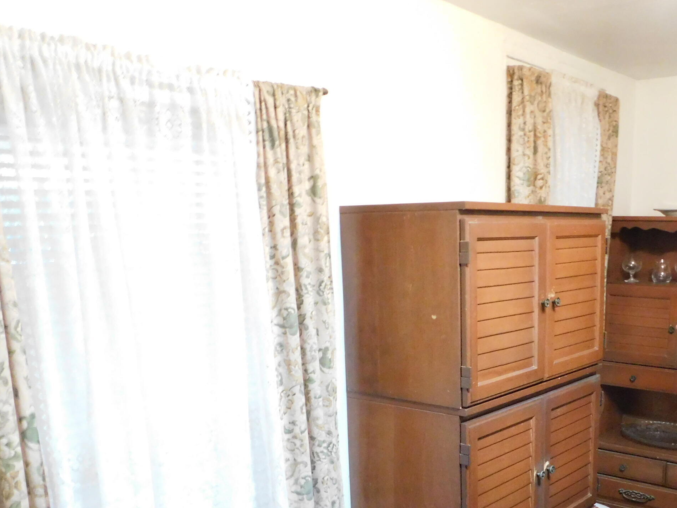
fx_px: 743
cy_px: 396
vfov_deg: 36.6
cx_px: 470
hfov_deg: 47.9
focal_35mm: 38
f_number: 3
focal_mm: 4.1
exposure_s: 1/13
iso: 800
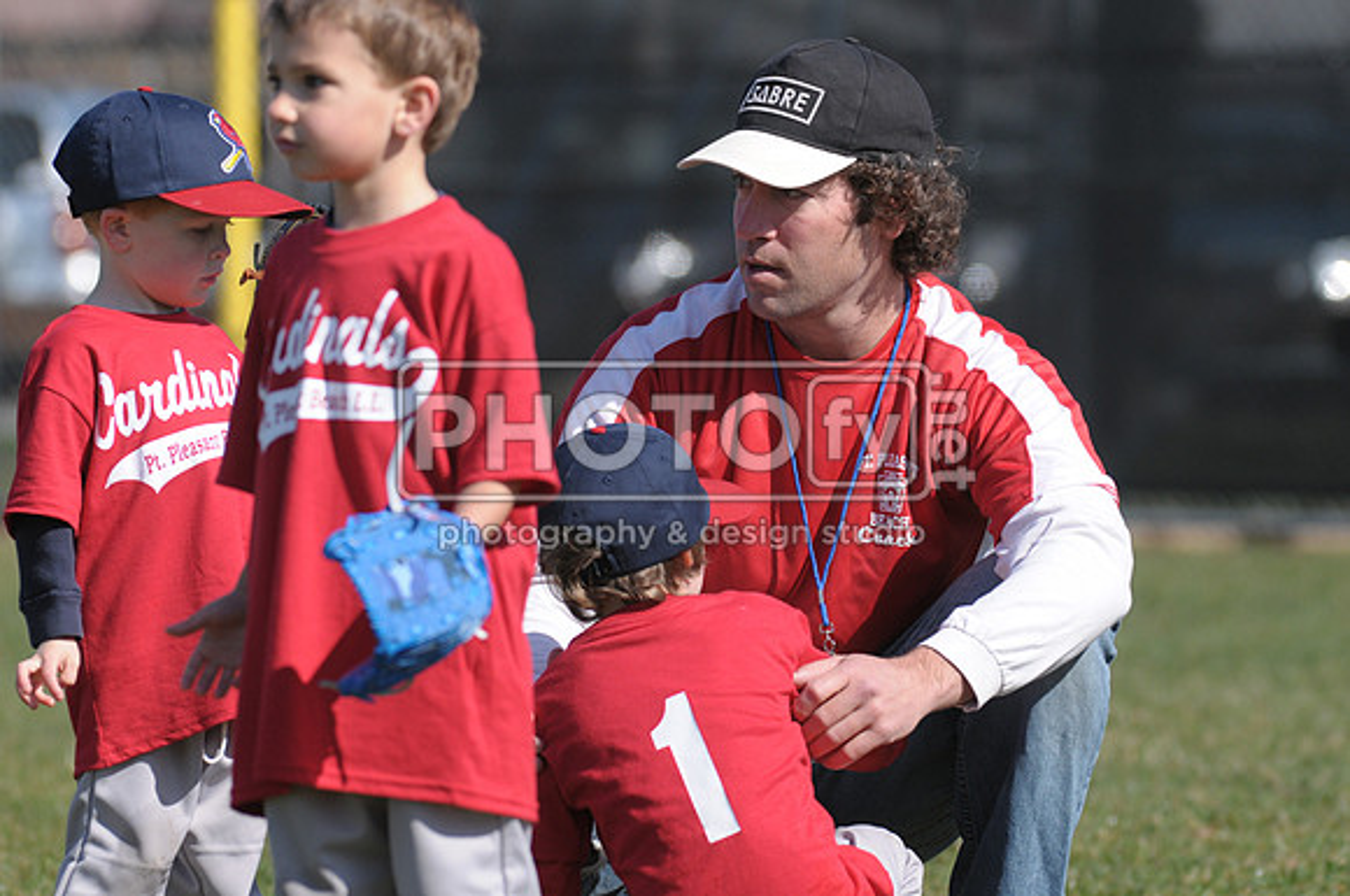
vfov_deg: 4.6
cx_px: 675
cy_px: 448
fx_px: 11234
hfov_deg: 6.9
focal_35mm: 300
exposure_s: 1/2000
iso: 400
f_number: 4.5
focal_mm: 200
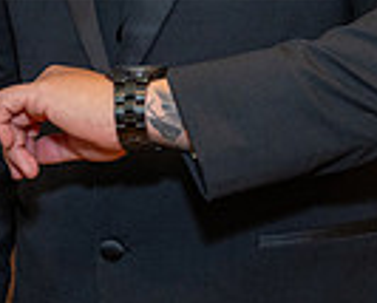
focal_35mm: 159
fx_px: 1778
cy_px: -69
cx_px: 96
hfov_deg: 12.1
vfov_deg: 9.6
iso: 640
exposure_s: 1/160
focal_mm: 38
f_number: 4
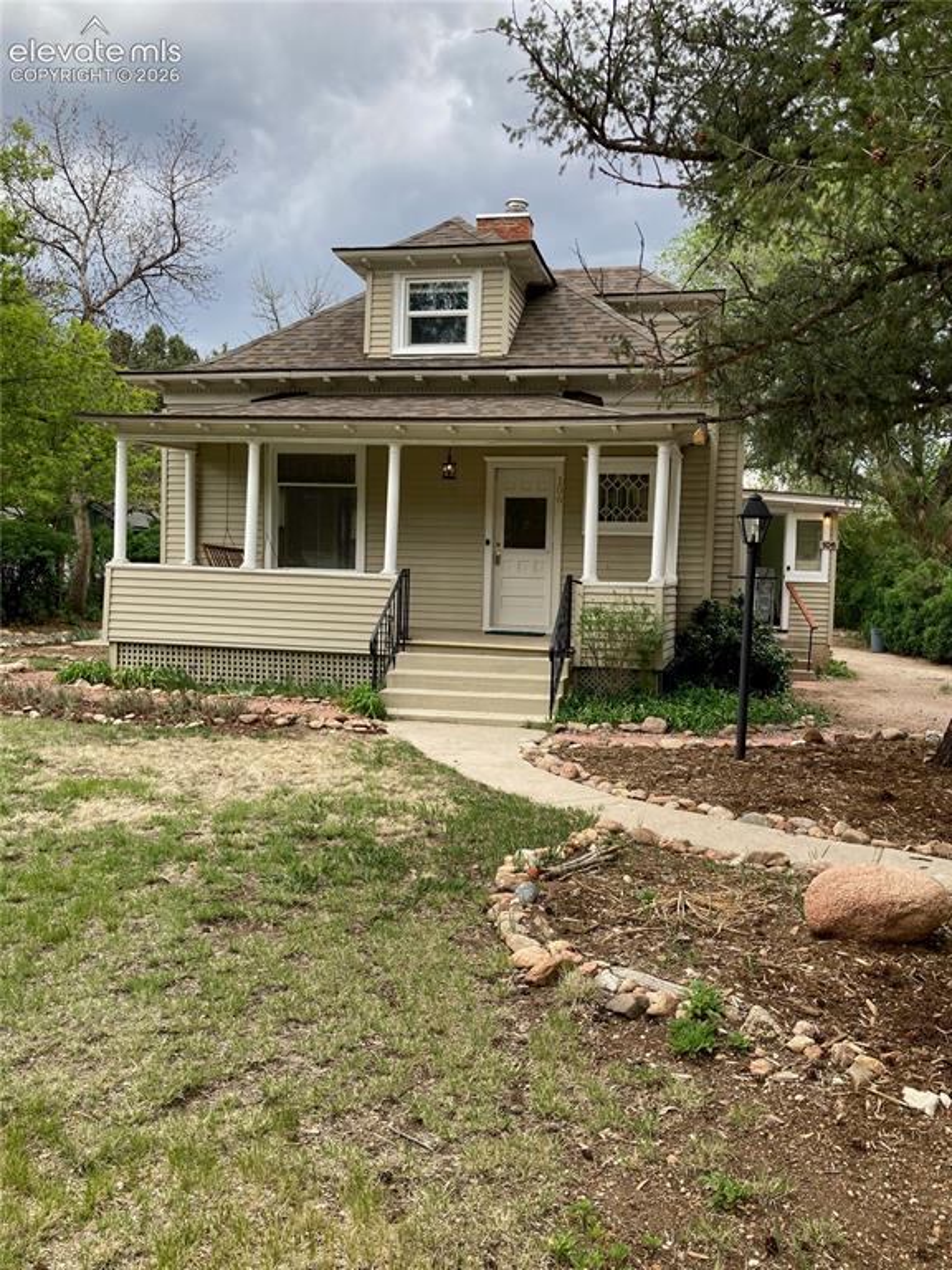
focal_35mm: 28
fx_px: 1027
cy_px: 635
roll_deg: -1.0
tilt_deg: -1.9
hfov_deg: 49.7
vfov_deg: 63.4
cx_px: 476
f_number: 1.8
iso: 20
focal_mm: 3.99
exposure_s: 1/475
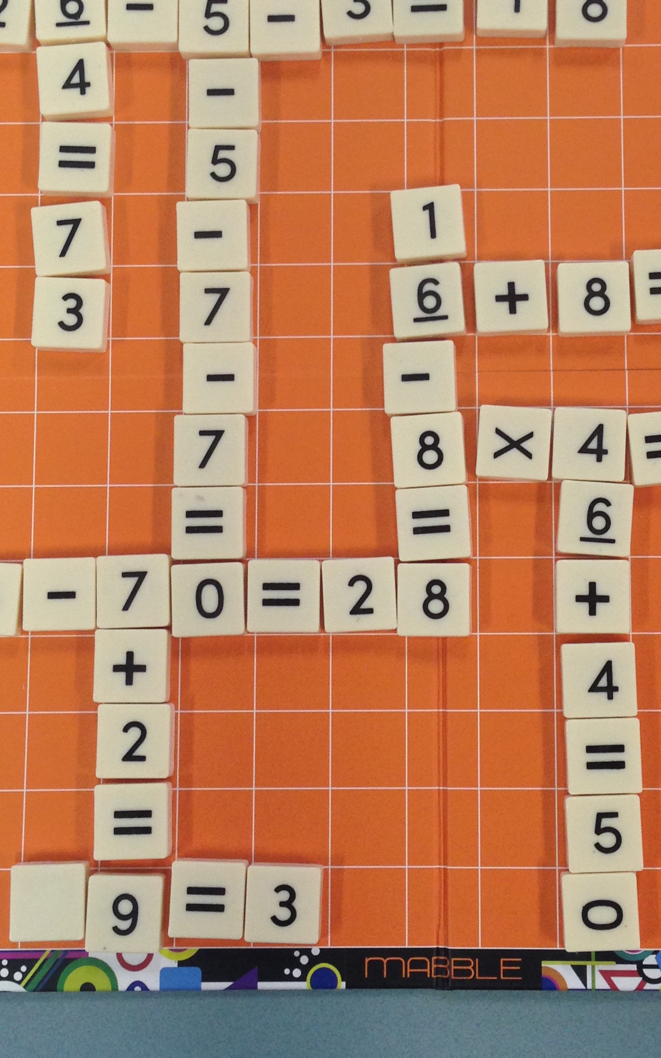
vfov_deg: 34.5
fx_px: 1701
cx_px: 432
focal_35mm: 59
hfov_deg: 21.9
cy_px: 447
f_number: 2.4
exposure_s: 1/20
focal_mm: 4.12
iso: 100
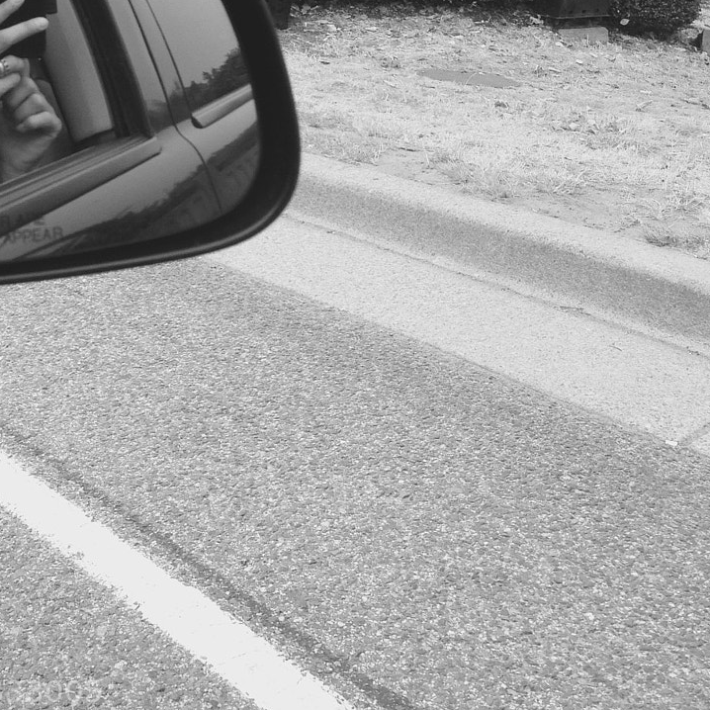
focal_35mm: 65
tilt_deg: -5.9
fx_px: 1508
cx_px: 178
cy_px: -22
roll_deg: +1.8
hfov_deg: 26.2
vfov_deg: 25.1
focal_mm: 4.12
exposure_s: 1/507
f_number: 2.4
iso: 50
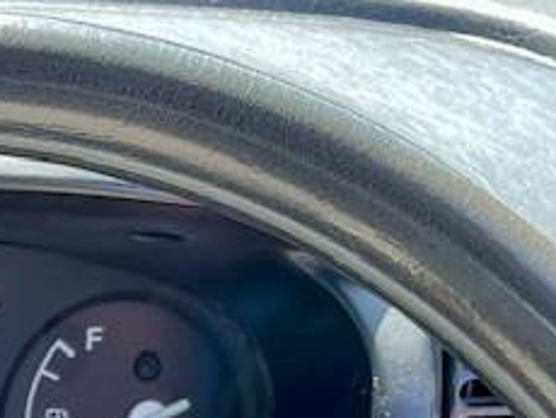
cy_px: 1034
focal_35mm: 139
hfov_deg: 13.0
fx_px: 2235
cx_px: -401
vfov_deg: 9.4
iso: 40
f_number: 1.6
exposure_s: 1/121
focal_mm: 5.1
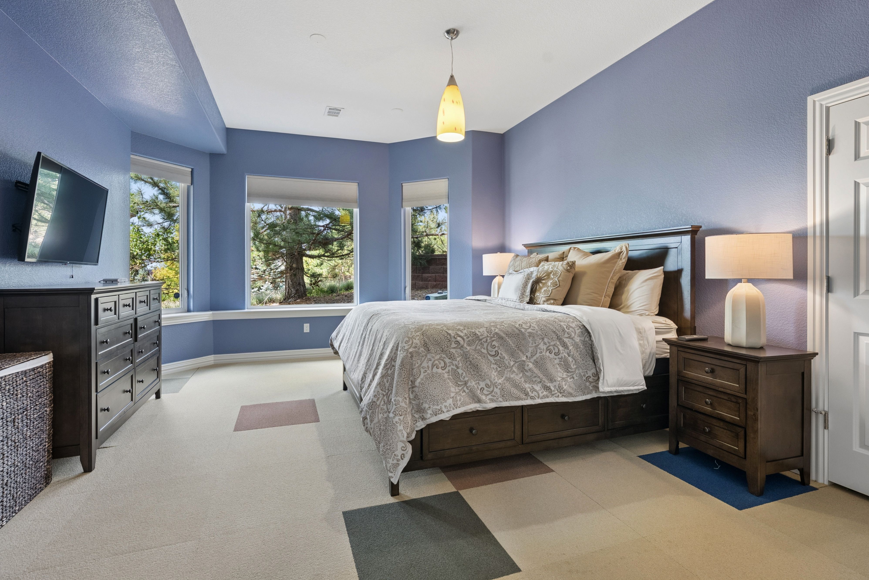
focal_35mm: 17
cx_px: 420
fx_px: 411
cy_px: 276
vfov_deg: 70.5
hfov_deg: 93.2
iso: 800
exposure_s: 1/15
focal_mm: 16
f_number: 8
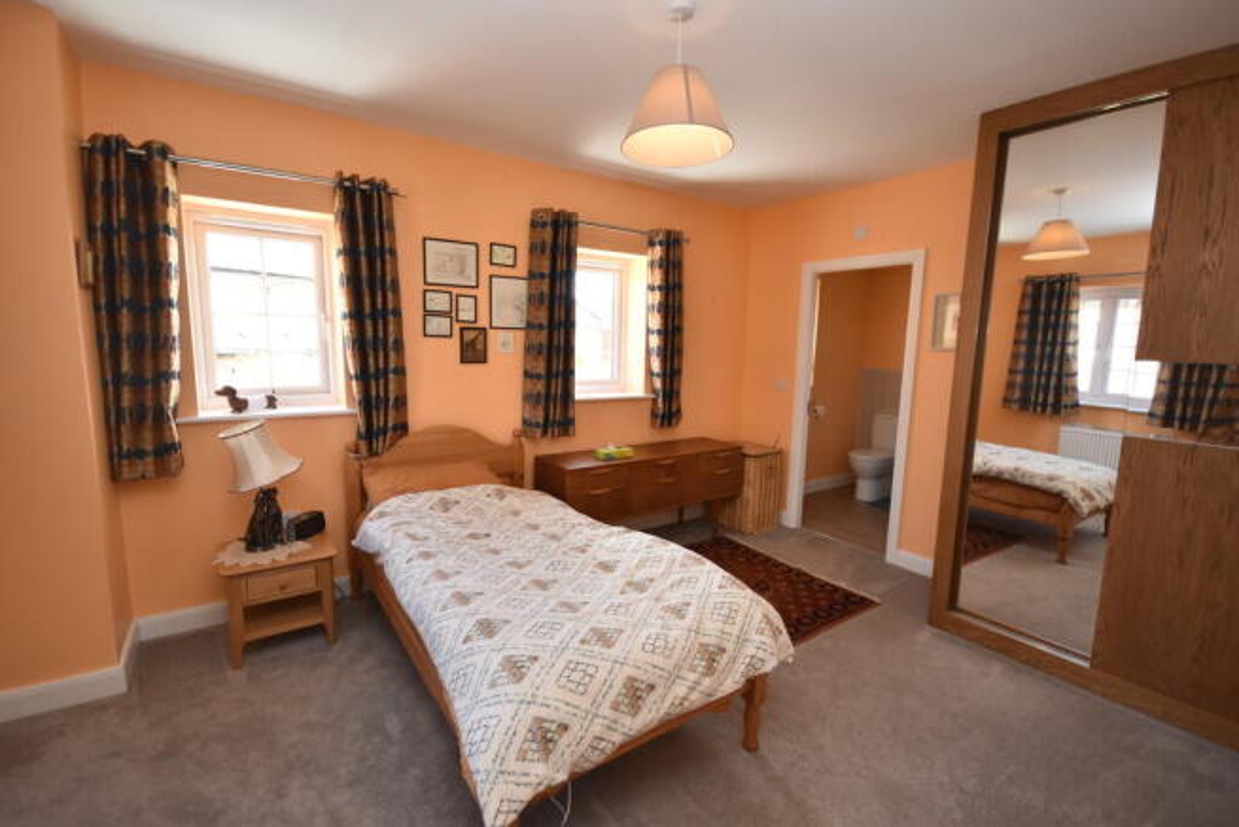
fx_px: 516
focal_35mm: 15
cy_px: 414
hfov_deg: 100.4
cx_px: 620
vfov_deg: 77.4
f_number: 4.5
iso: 800
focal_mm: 10
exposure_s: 1/160
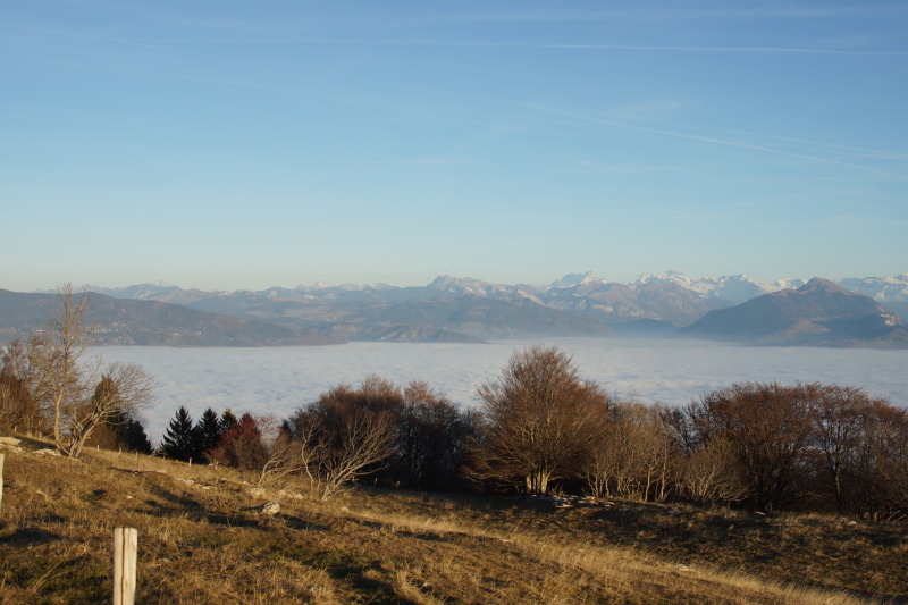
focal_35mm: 42
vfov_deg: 31.9
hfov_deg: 46.4
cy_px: 302
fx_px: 1059
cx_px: 454
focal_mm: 28
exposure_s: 1/800
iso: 200
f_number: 5.6
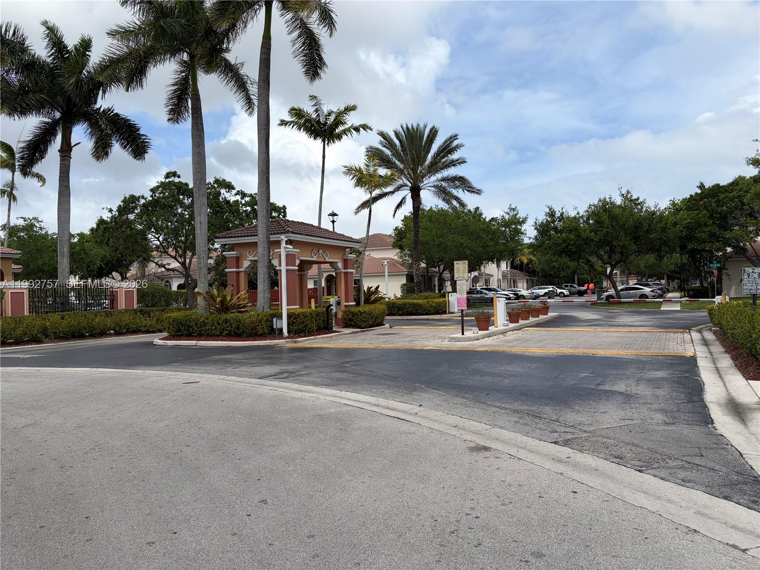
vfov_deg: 53.1
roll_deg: +3.0
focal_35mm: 26
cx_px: 380
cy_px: 285
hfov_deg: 67.3
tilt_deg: +2.1
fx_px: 571
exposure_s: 1/5348
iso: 50
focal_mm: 5.96
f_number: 1.6
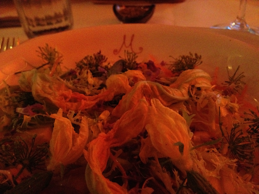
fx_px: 262
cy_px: 97
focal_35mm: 35
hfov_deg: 52.6
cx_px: 130
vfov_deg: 40.7
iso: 800
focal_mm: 4.28
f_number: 2.4
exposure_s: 1/15
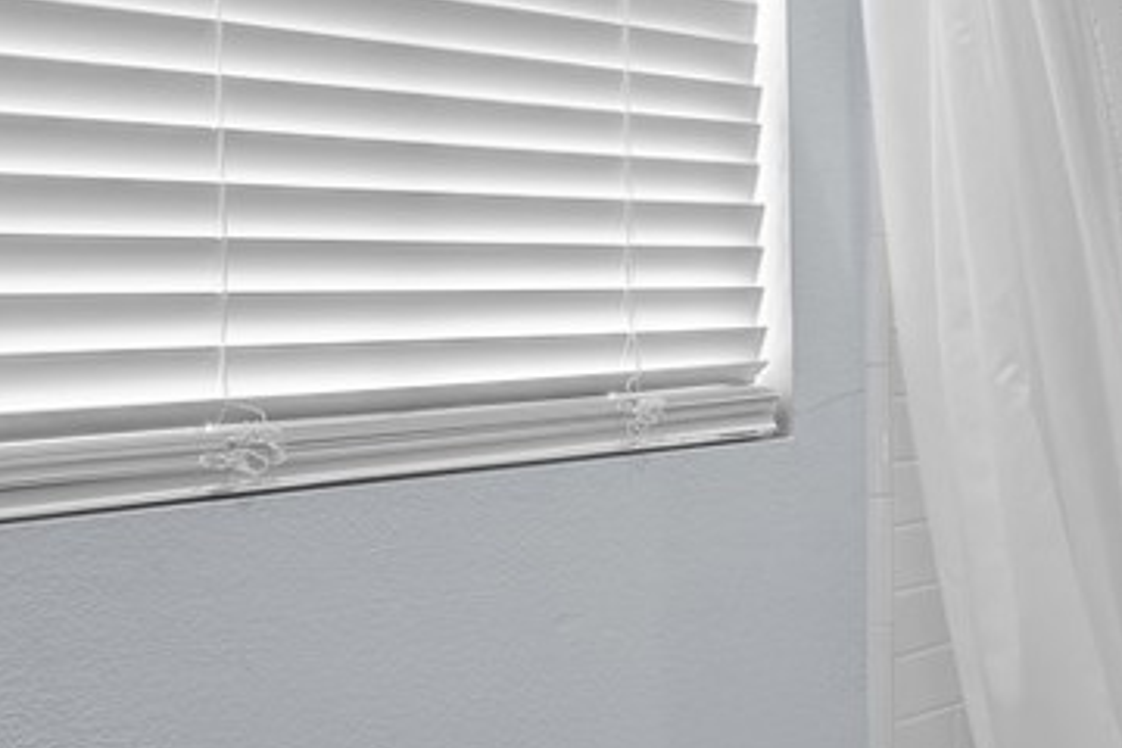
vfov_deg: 35.6
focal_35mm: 37
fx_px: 1153
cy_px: 260
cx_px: 1543
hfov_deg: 33.2
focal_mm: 13
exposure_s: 1/2
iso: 100
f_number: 8
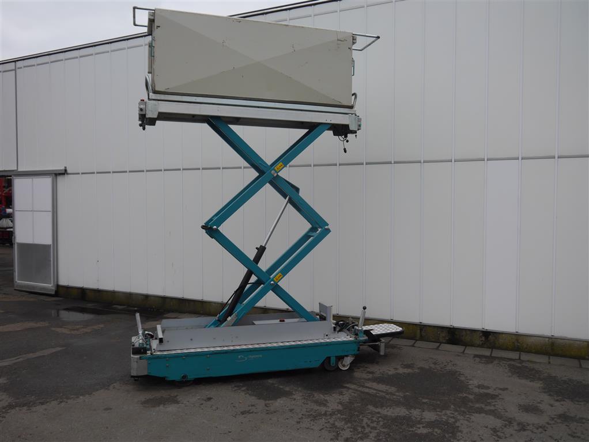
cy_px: 221
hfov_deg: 59.9
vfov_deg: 46.8
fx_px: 511
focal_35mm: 30
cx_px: 294
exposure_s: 1/160
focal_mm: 15
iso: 160
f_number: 4
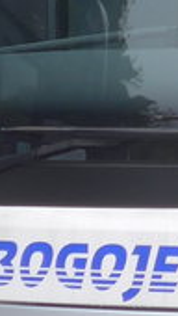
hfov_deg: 3.4
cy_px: 15
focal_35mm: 353
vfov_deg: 6.1
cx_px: 456
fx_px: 2953
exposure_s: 1/125
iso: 80
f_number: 3
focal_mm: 9.5
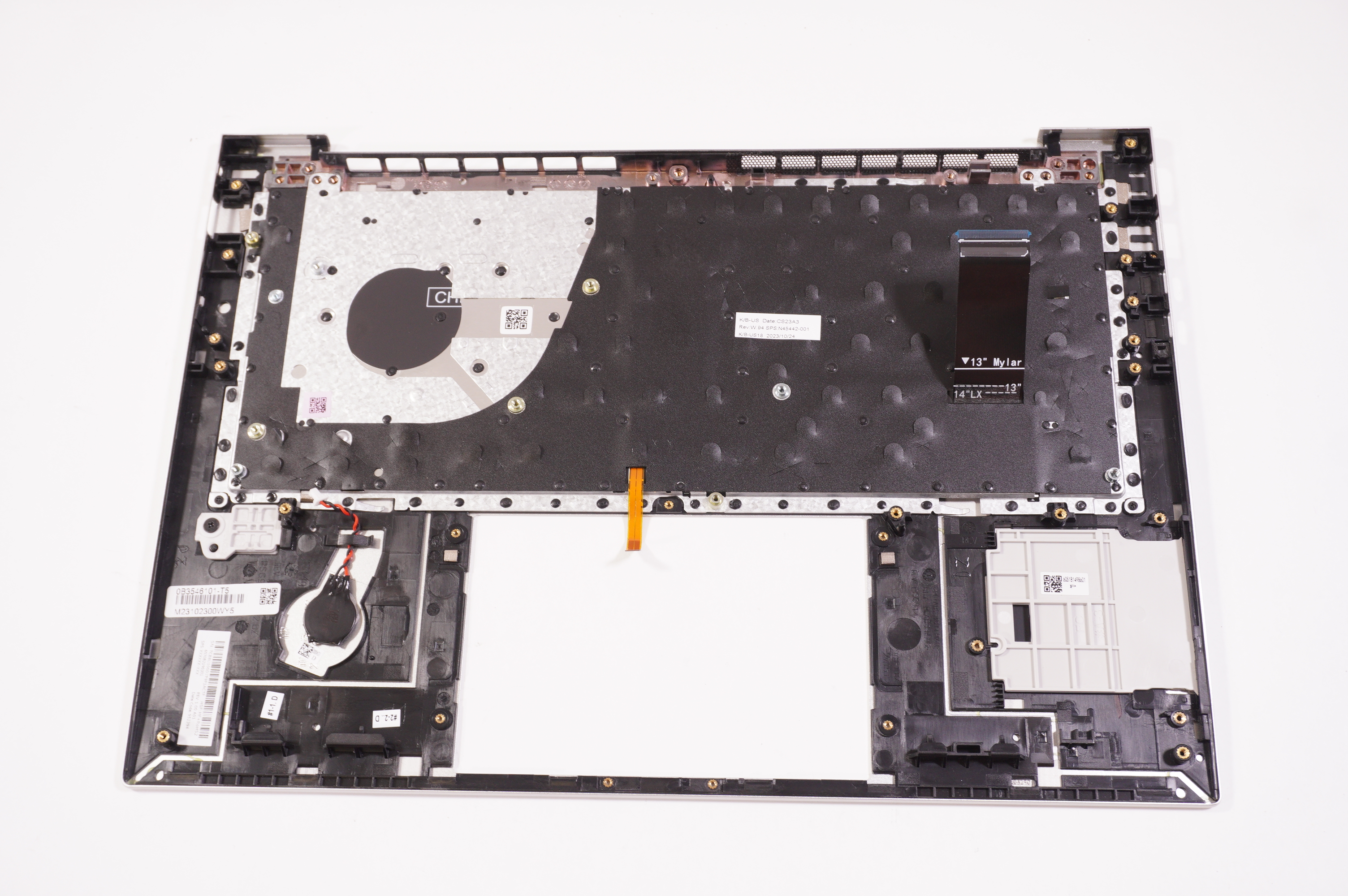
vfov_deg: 33.0
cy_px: 448
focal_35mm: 40
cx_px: 674
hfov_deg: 48.0
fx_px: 1515
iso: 320
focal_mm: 27
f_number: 6.3
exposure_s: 1/50
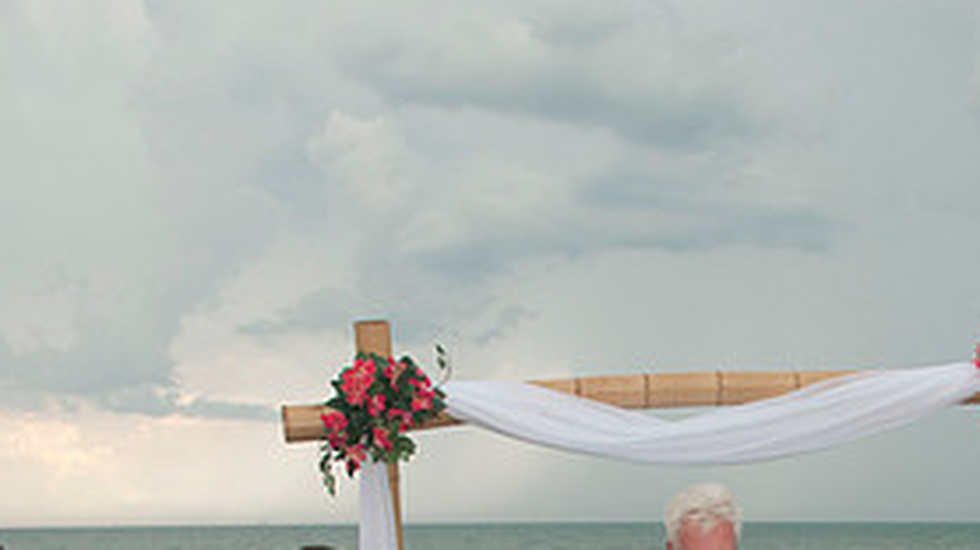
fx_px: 1532
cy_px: 665
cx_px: 666
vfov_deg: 19.2
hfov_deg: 35.1
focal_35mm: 59
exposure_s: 1/100
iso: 400
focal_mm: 18
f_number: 5.6
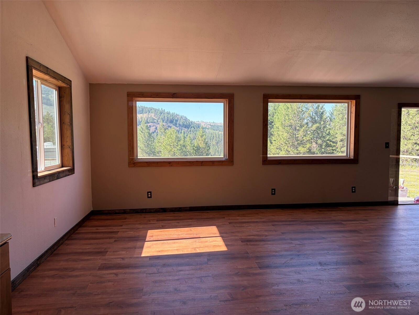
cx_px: 210
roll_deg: +0.7
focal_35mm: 26
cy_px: 158
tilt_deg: -2.8
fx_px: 315
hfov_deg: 67.3
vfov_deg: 53.1
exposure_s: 1/215
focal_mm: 5.96
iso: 50
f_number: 1.6
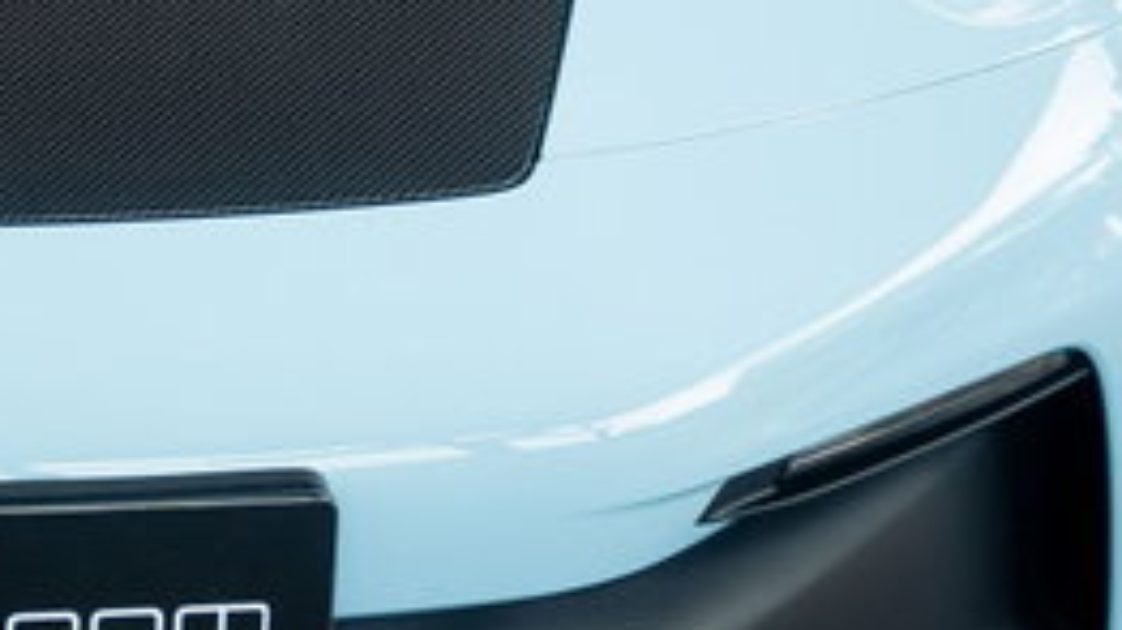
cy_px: 64
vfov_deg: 8.7
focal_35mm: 139
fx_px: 4133
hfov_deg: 14.9
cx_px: -235
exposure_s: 1/250
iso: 320
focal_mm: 43.9
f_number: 2.8
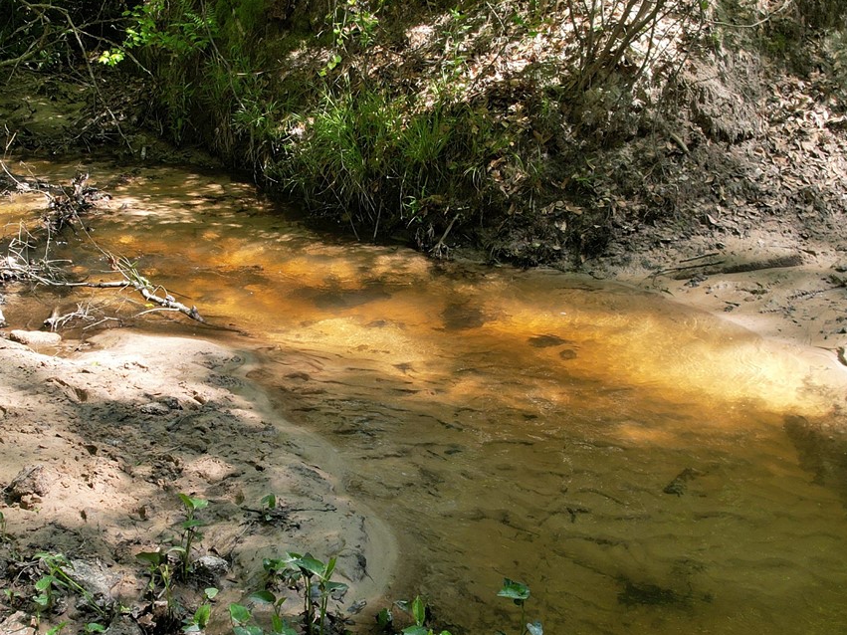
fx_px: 1321
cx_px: 309
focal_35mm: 54
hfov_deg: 35.3
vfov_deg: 27.0
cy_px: 340
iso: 100
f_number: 2.8
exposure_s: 1/320
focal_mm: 8.38
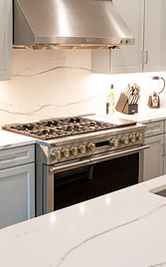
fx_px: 435
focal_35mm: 60
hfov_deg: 21.6
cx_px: 75
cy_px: 92
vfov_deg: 33.8
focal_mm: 35
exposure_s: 1/80
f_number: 4.5
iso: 800
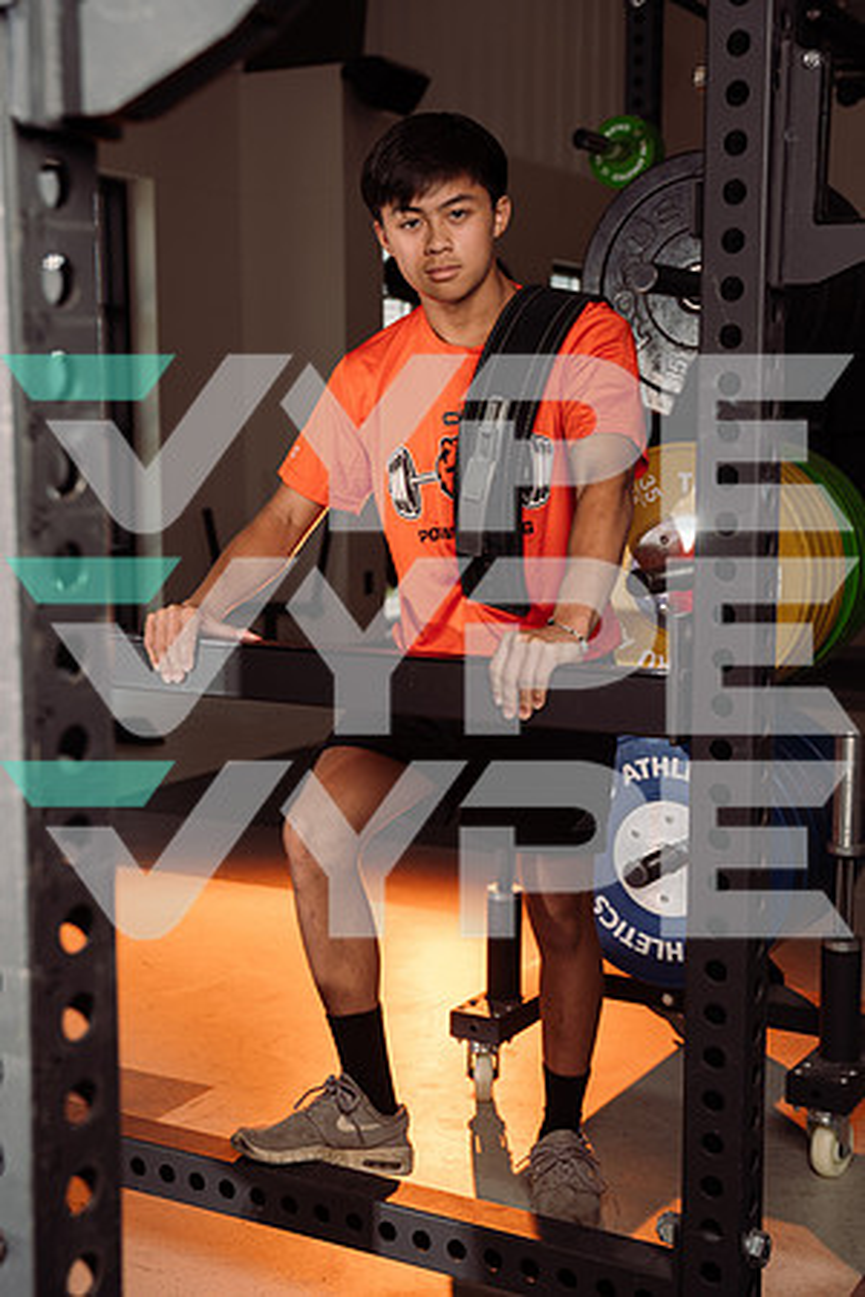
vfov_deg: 38.9
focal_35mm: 51
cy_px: 648
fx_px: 1838
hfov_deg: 26.5
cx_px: 432
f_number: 5
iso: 160
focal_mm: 51
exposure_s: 1/250
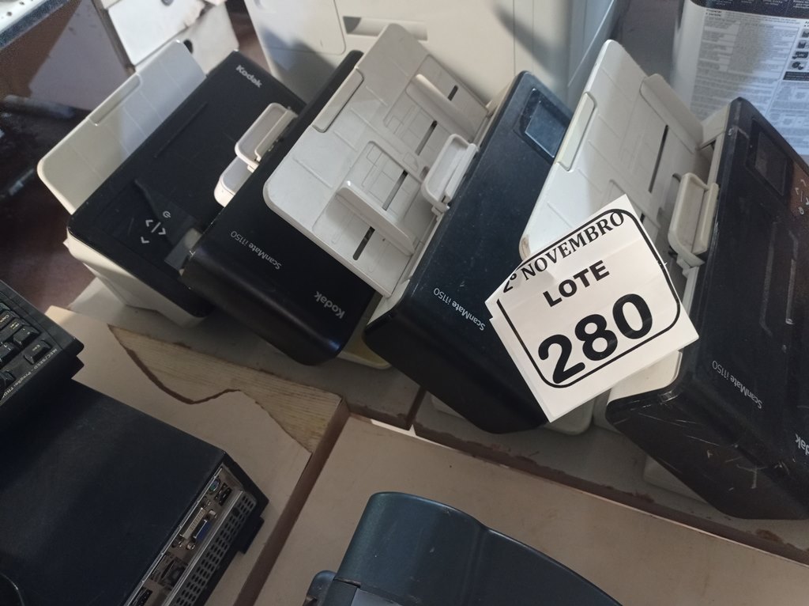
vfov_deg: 49.7
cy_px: 303
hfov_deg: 63.5
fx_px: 654
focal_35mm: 28
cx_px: 404
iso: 680
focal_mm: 4.7
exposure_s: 1/24
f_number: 1.79
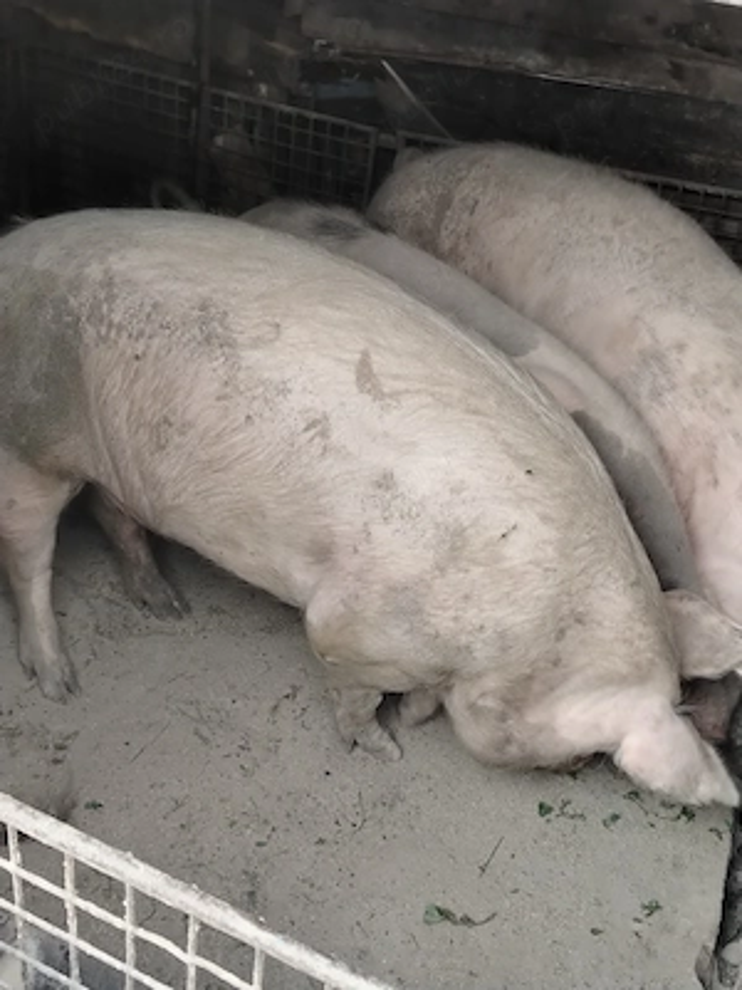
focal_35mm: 39
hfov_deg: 36.8
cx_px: 371
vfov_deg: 47.9
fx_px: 1115
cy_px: 495
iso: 213
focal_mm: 5.25
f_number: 1.75
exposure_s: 1/50
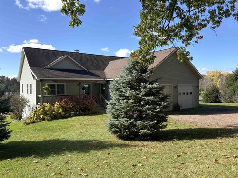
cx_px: 119
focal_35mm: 26
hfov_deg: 67.3
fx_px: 179
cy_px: 89
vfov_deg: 53.1
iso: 50
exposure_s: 1/1799
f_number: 1.6
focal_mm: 5.96
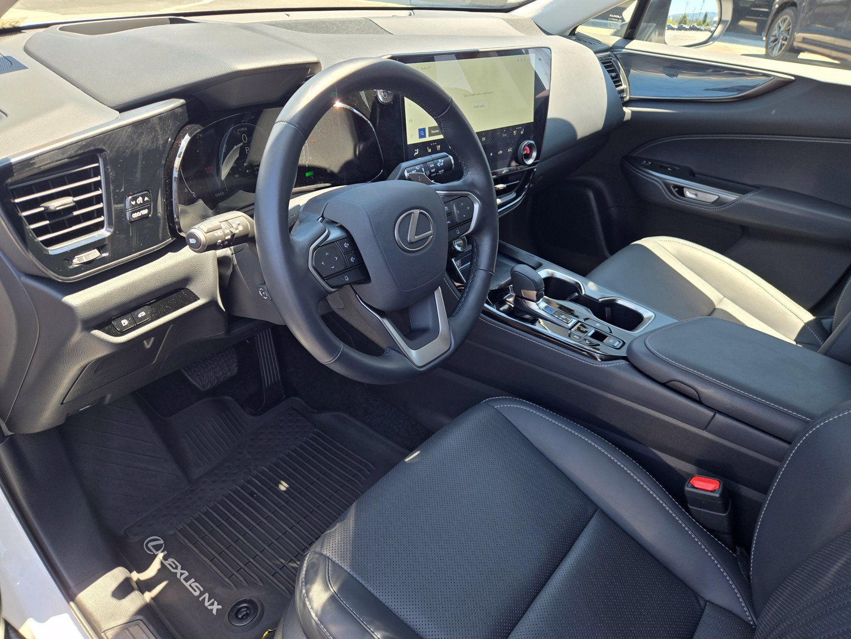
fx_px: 565
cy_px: 320
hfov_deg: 73.9
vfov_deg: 58.9
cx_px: 426
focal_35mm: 23
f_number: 1.8
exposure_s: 1/180
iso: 50
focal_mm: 5.4
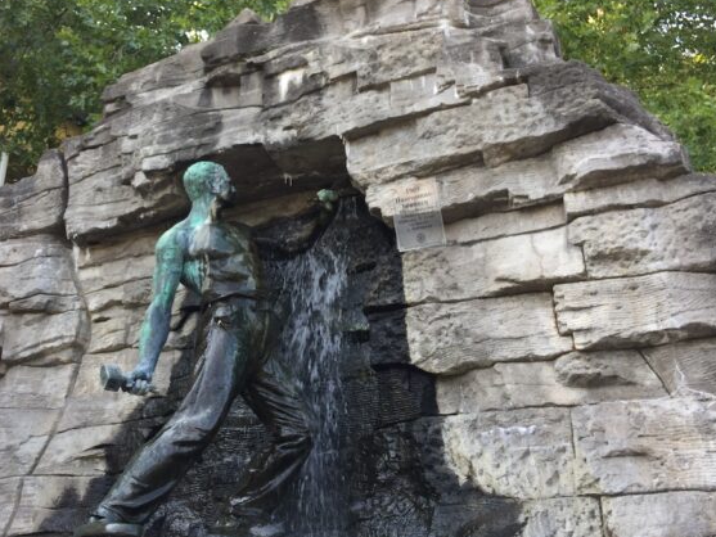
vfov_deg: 36.0
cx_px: 278
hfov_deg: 46.5
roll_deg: -3.4
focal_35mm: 40
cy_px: 248
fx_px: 828
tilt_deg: +21.5
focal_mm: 4.15
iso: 32
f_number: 2.2
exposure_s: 1/100
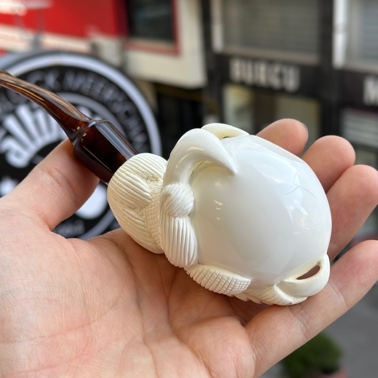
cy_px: 189
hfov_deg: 30.0
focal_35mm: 57
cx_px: 178
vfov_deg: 30.0
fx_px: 704
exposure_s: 1/286
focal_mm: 6.86
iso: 64
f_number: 1.78
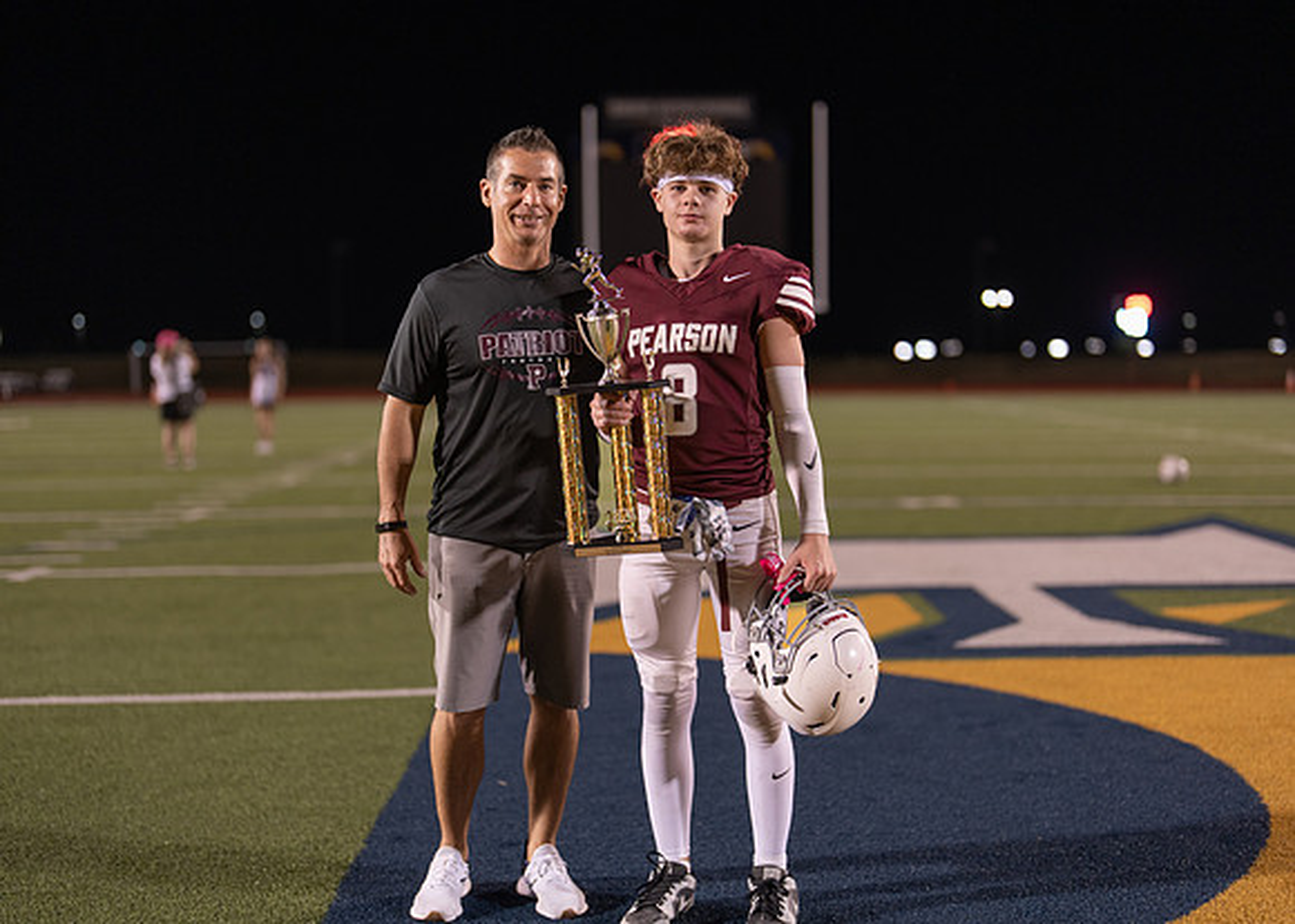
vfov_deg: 26.2
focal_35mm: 54
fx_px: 1985
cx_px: 651
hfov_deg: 36.1
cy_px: 468
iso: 320
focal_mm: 50
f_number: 1.2
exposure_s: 1/320
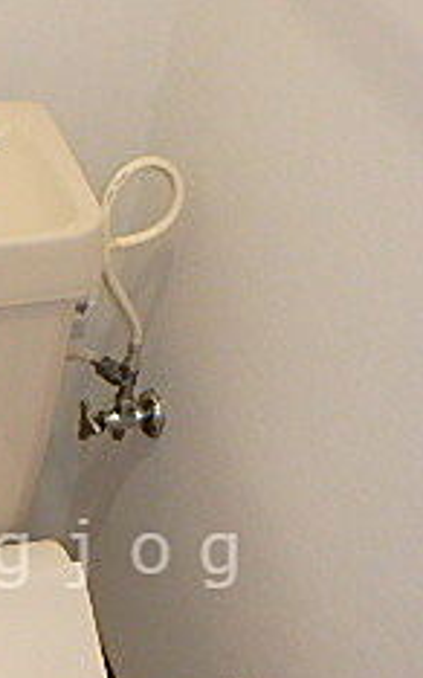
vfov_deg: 32.5
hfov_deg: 20.9
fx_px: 1127
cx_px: 55
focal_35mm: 61
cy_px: 553
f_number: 3.5
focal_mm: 3.7
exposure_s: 1/30
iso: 400
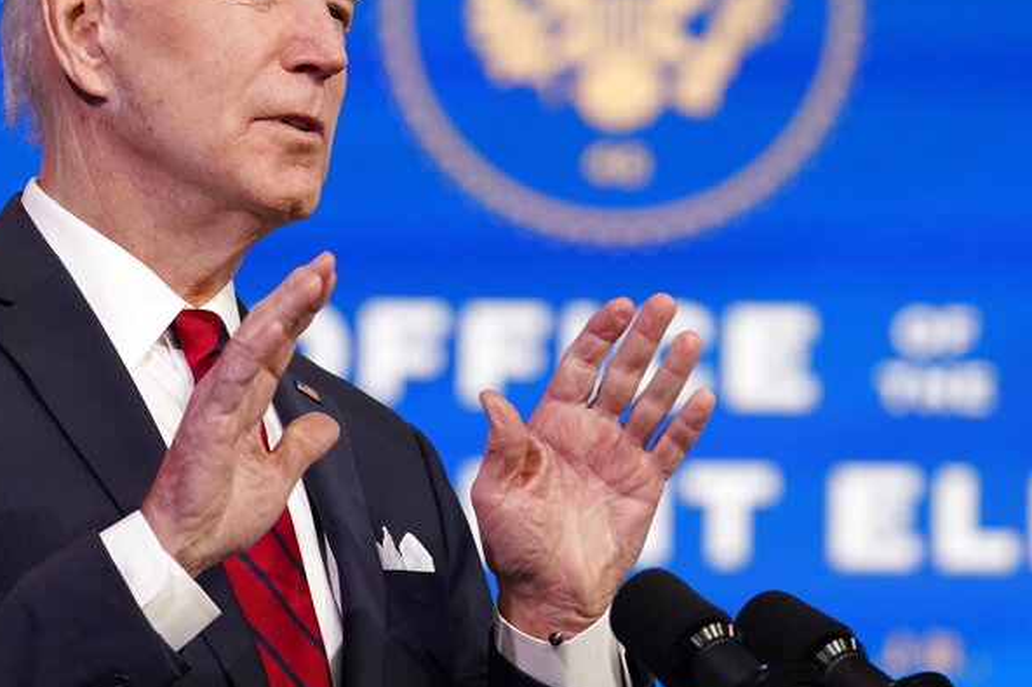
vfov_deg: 3.4
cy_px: 237
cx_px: 560
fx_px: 11635
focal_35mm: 406
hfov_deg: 5.1
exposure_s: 1/250
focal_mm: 235
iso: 4000
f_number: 5.6
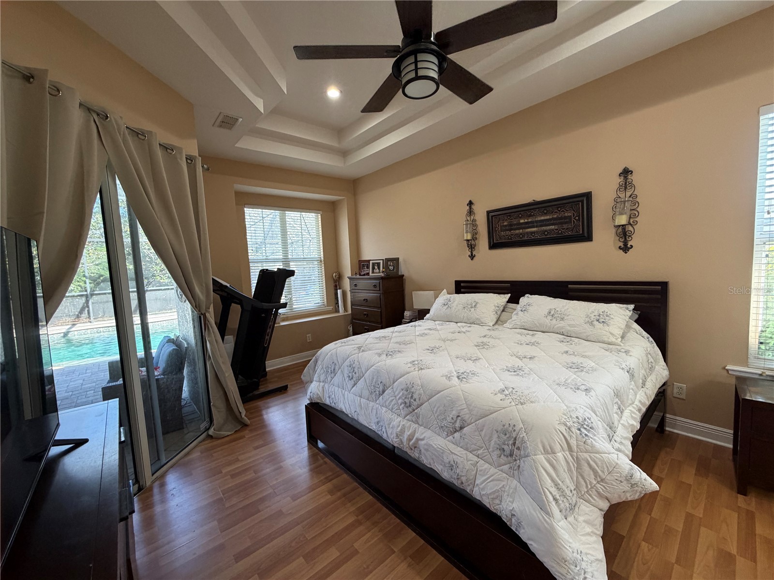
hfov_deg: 102.1
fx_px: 313
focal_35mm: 14
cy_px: 290
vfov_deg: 85.7
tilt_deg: -4.6
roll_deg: +3.1
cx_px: 387
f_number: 2.2
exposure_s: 1/120
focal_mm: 2.22
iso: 250
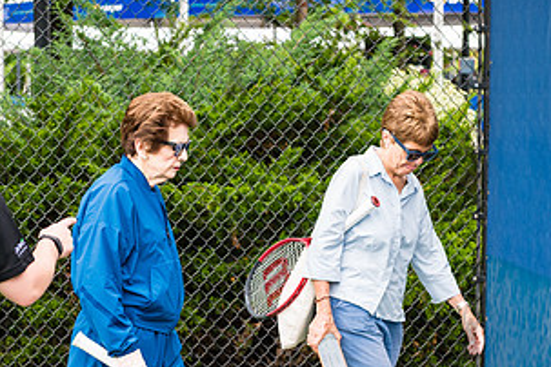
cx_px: 224
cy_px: 240
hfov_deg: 16.6
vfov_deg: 11.1
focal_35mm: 123
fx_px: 1882
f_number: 4.5
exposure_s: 1/320
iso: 400
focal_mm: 62
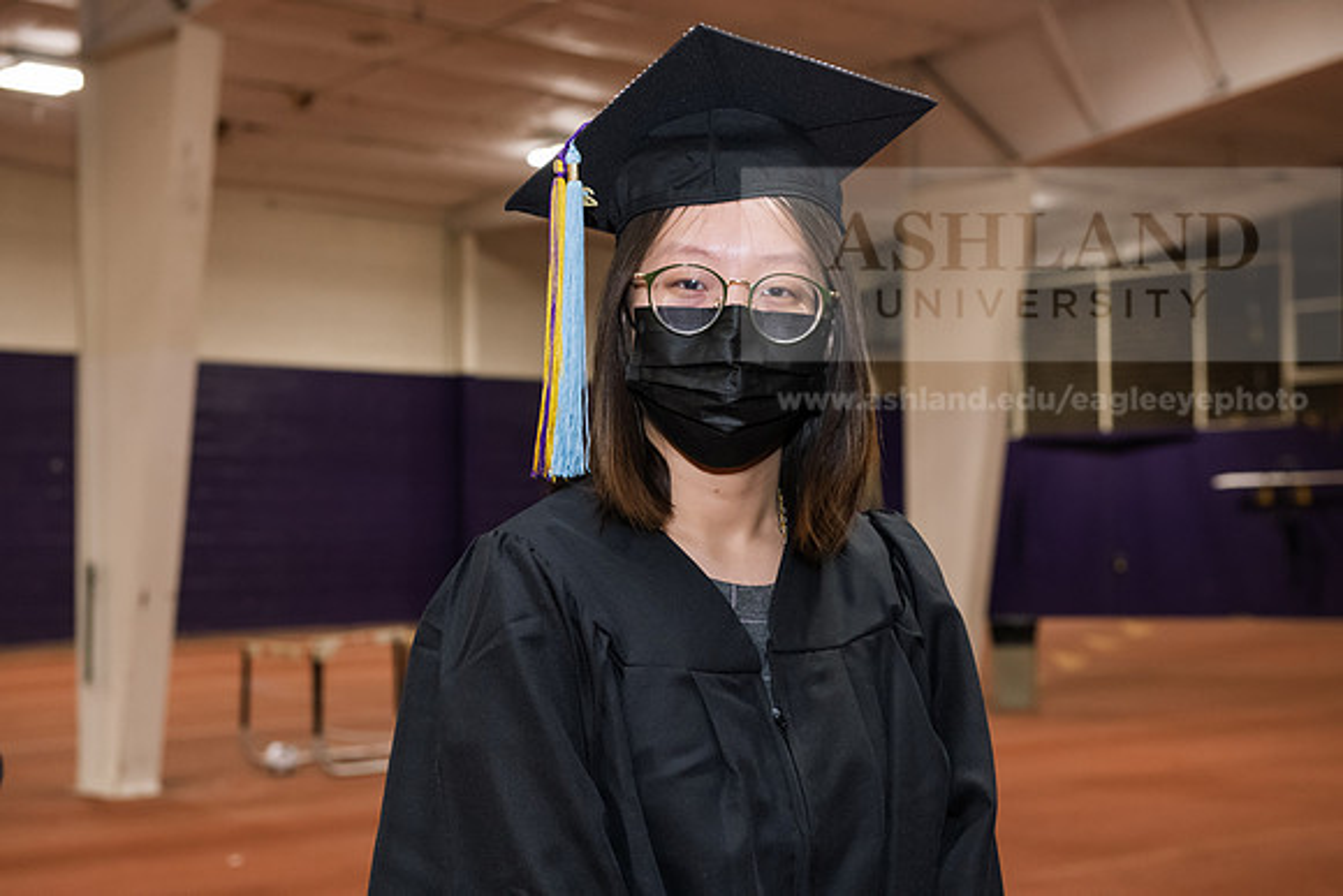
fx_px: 2239
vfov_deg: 22.6
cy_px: 448
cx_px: 672
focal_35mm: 60
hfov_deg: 33.4
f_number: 5.6
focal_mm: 60
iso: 2500
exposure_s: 1/160
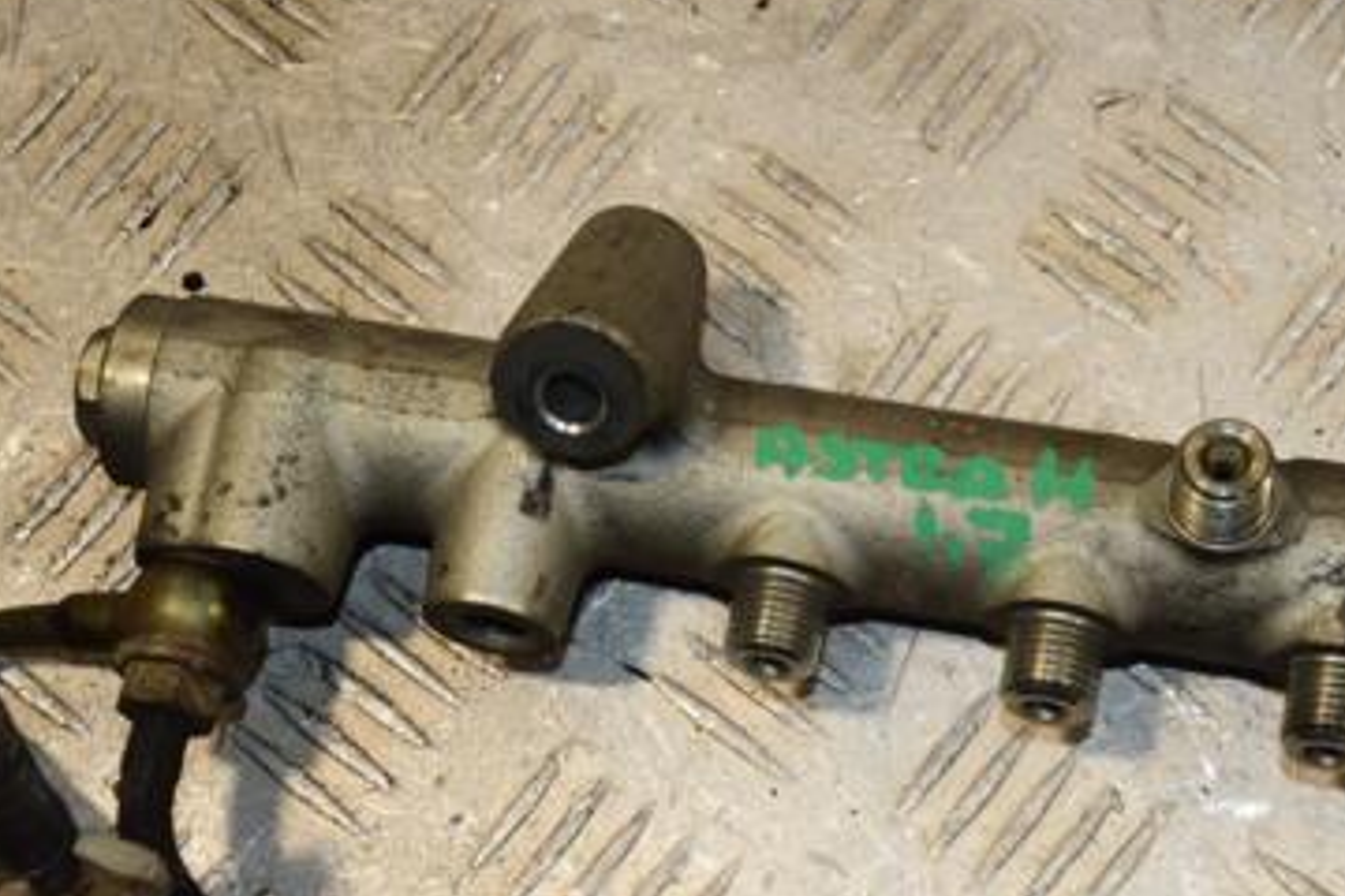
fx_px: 3549
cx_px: 912
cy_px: 631
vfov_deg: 14.4
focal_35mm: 95
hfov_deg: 21.4
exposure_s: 1/200
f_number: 10
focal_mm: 38
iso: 800
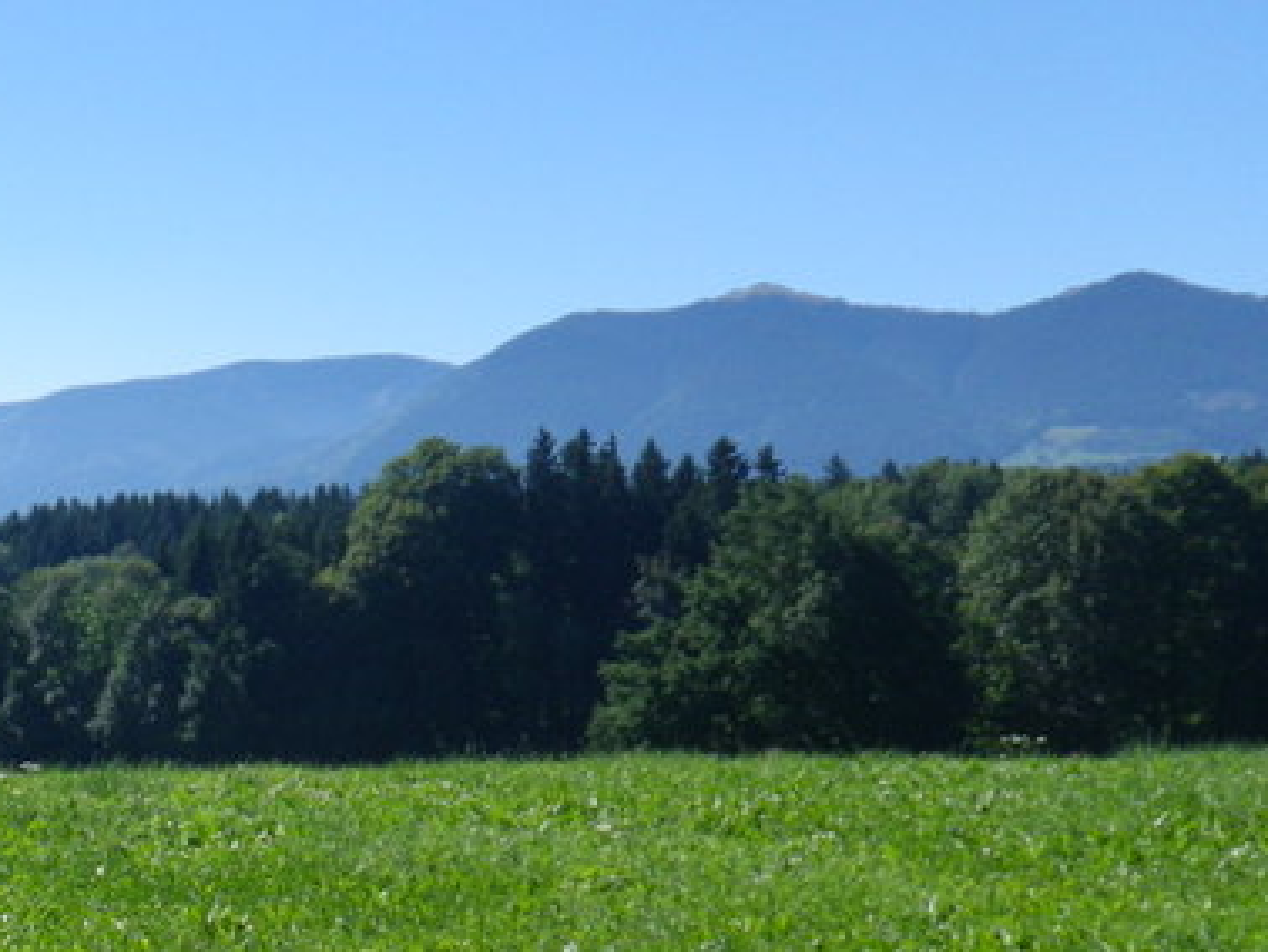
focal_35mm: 74
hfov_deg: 25.1
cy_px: 550
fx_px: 2712
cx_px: 7
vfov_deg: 19.9
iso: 64
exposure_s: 1/640
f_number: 3.8
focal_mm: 6.2
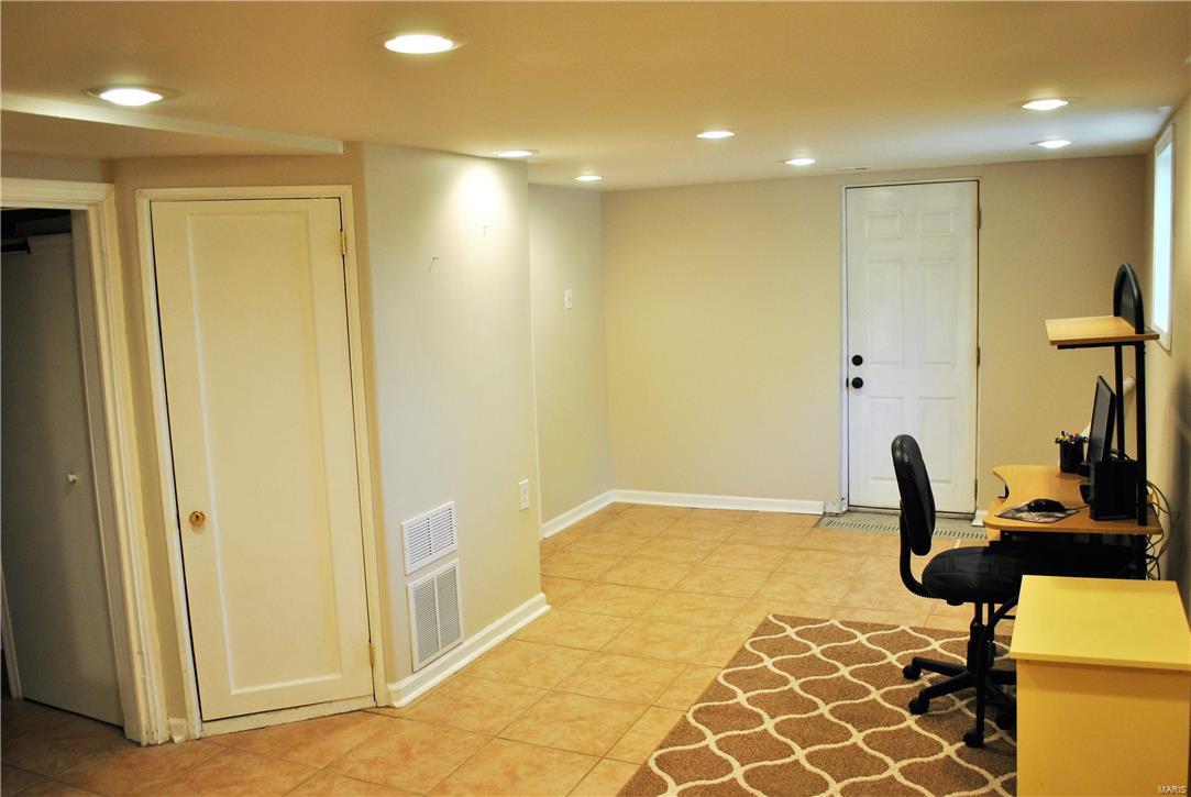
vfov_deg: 48.1
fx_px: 894
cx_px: 596
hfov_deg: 67.3
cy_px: 398
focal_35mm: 27
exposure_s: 1/40
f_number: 3.5
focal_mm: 18
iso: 200
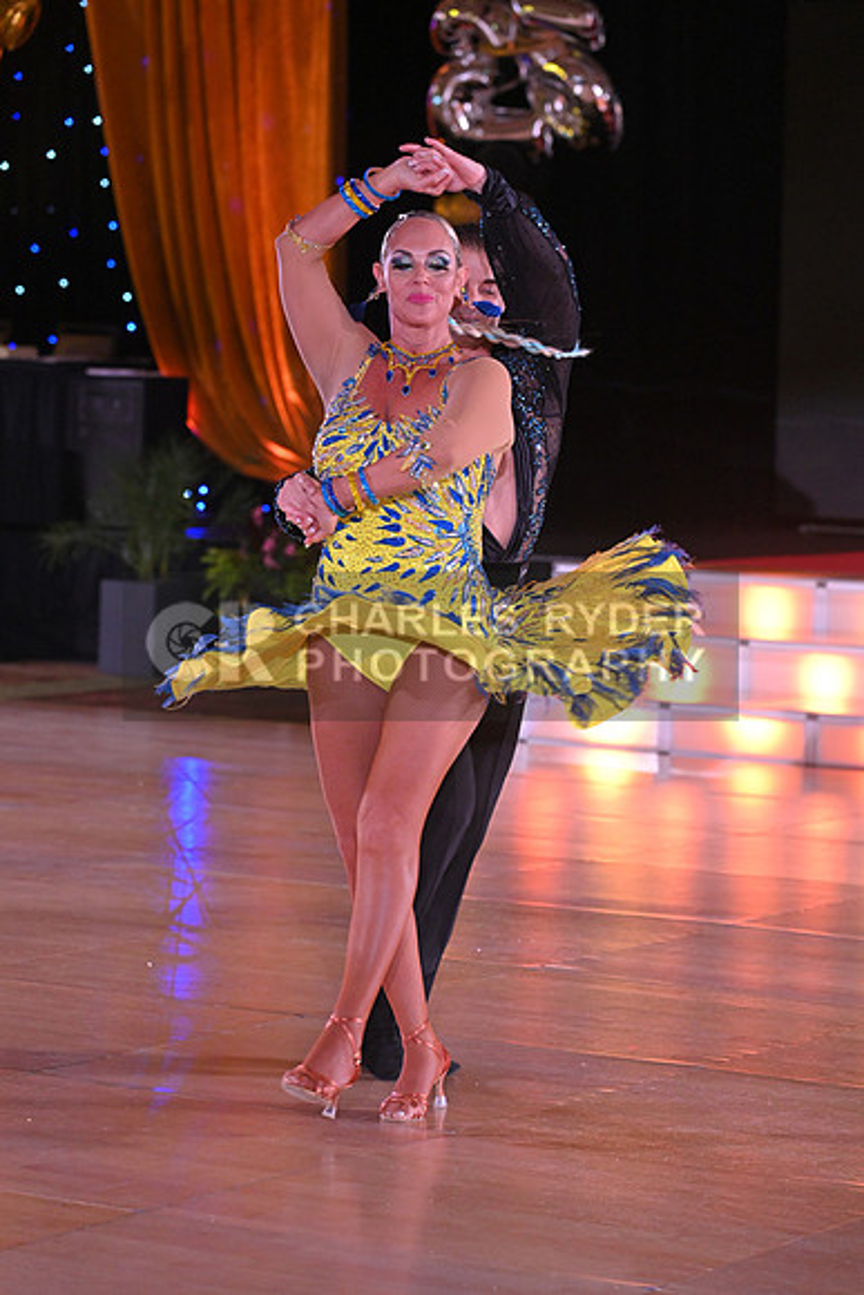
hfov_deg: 11.4
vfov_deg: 17.1
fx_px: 4317
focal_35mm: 120
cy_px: 648
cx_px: 432
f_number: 5
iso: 3200
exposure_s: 1/400
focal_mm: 120
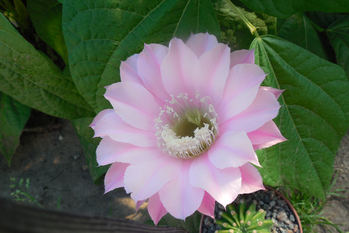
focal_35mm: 33
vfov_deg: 39.9
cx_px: 178
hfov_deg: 57.2
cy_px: 129
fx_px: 320
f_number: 3.6
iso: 125
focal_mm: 5.6
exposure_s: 1/160
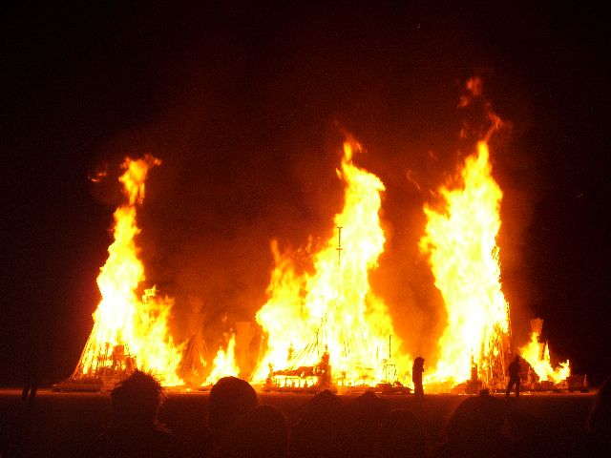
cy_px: 229
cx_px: 306
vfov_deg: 14.5
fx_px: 1800
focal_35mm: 102
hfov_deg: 19.3
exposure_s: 1/60
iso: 160
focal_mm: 16.8
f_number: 4.6
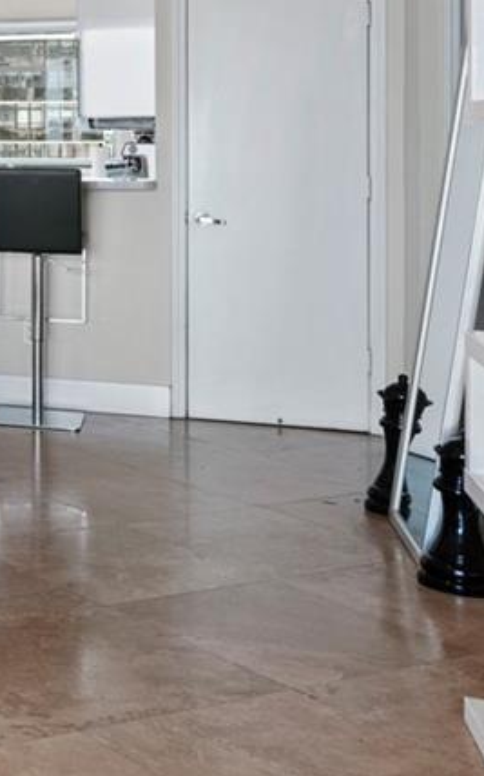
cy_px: 109
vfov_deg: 32.2
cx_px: -368
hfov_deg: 17.5
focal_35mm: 61
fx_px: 1289
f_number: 8
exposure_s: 1/3
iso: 200
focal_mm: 16
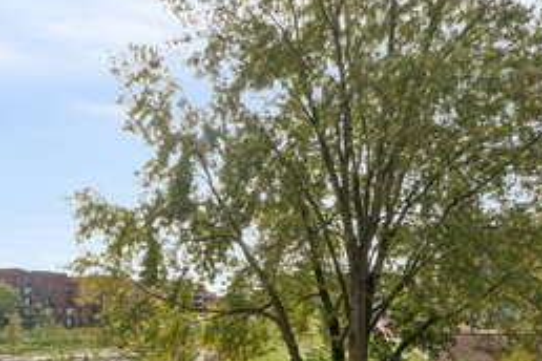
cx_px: 237
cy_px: 285
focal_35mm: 27
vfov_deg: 45.9
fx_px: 404
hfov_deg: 67.5
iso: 200
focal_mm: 11
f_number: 22
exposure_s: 1/15
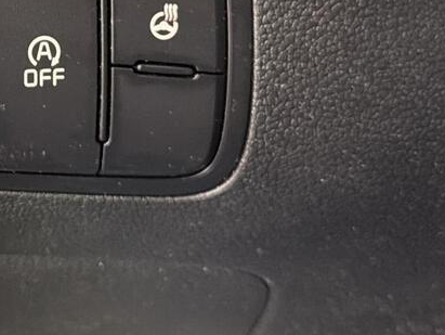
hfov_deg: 21.8
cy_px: -68
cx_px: -70
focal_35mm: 84
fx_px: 1081
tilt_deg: -17.8
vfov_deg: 16.8
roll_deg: +0.4
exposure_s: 1/33
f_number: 1.78
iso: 800
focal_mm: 6.76
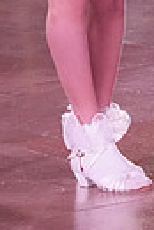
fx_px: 2304
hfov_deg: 3.8
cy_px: -193
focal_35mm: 360
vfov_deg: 5.6
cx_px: 171
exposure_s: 1/400
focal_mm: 54
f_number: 7.1
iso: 8000
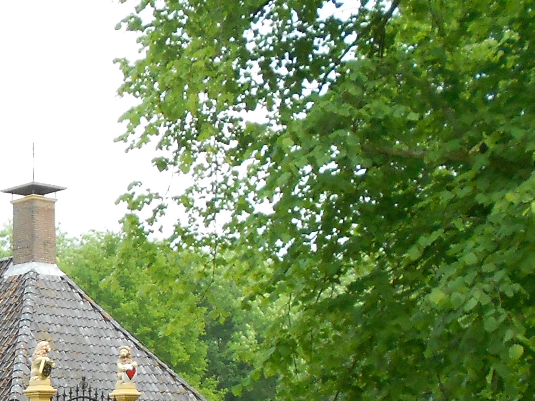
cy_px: 600
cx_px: -185
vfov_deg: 14.9
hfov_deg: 19.4
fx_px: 1422
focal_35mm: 92
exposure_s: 1/800
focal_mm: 5.1
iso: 200
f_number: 3.4
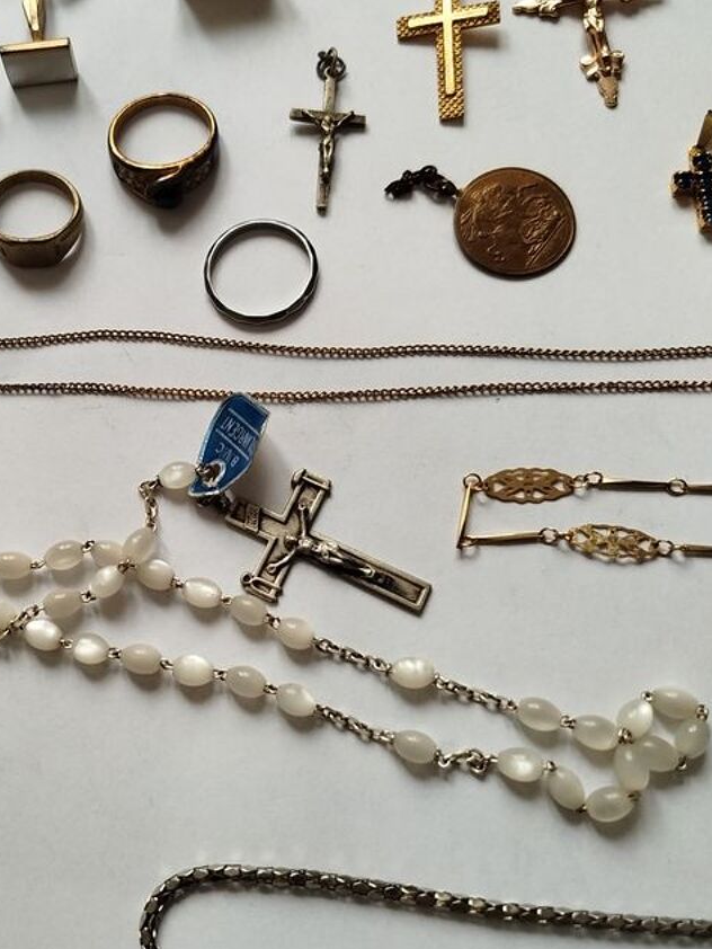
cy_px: 462
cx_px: 186
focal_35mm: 38
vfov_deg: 49.0
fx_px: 1042
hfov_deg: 36.9
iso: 320
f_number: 1.7
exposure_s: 1/33
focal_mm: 5.31
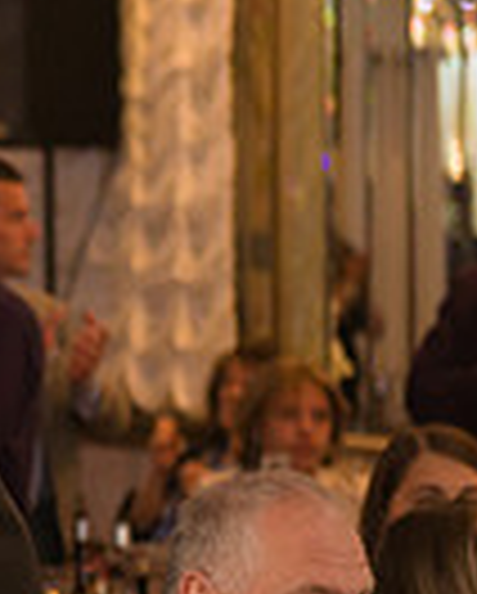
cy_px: 434
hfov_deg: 5.3
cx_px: -364
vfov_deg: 6.7
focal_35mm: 288
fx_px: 5071
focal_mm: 70
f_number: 3.2
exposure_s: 1/125
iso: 1000
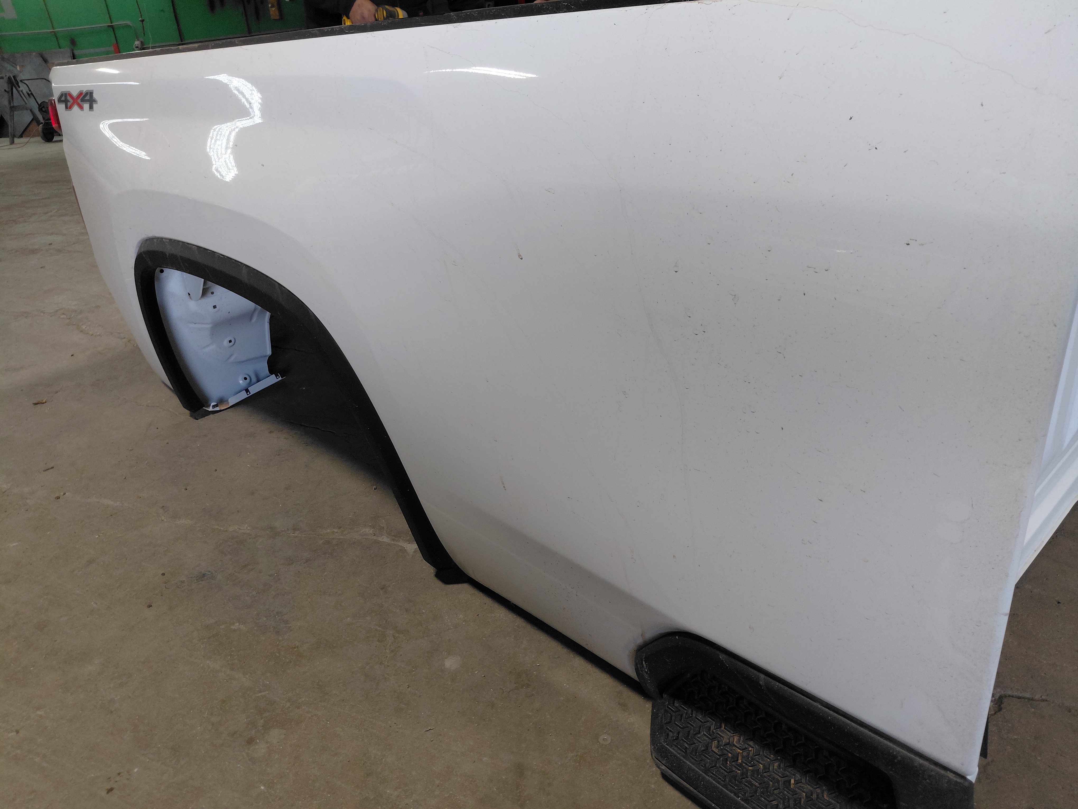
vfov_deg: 54.9
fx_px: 779
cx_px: 539
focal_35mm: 25
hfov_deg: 69.4
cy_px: 404
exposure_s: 1/120
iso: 80
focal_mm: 4.69
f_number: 1.8
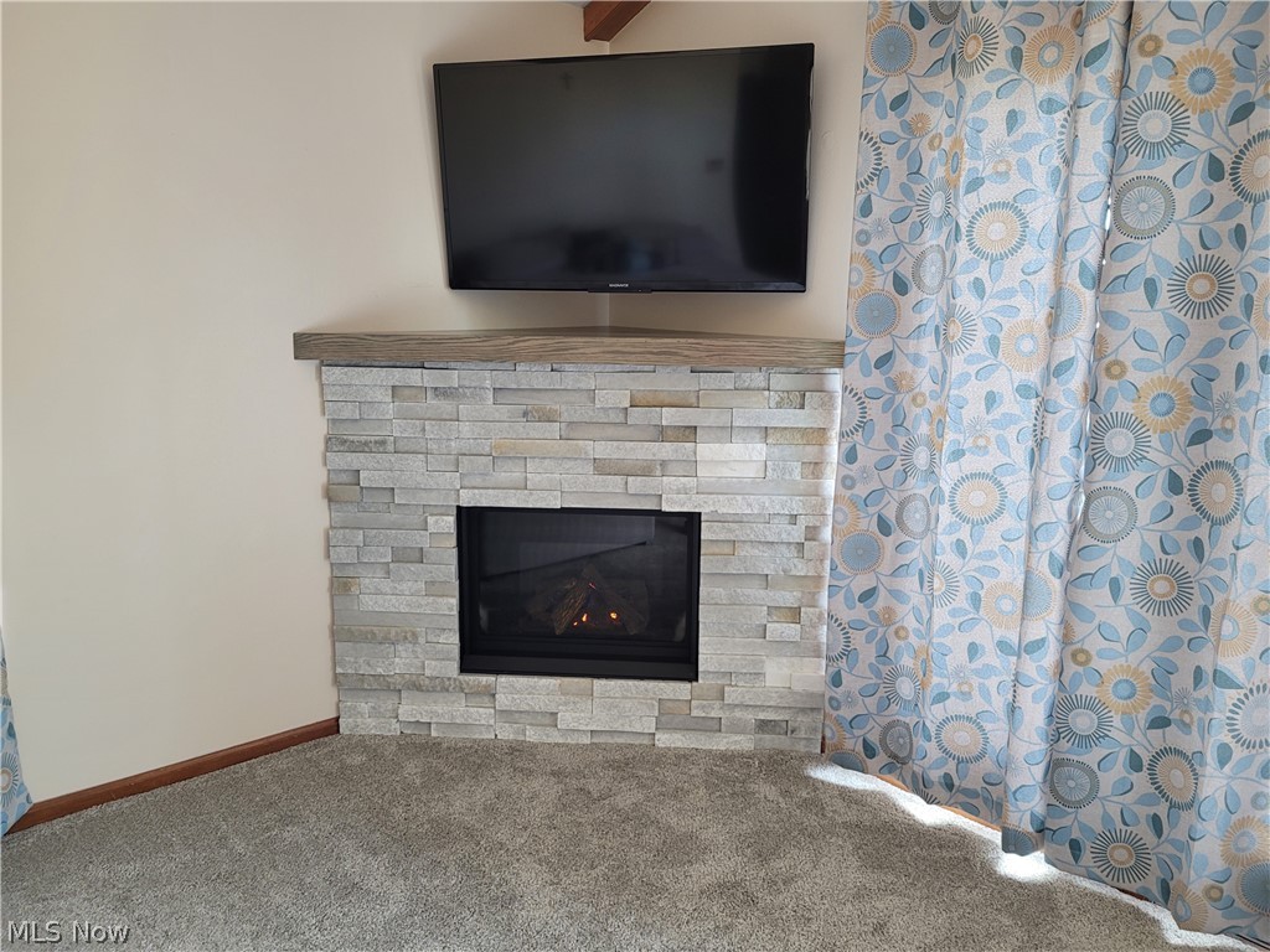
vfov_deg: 53.1
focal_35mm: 26
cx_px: 635
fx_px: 954
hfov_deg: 67.3
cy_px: 476
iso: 200
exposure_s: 1/40
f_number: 1.8
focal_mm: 5.4
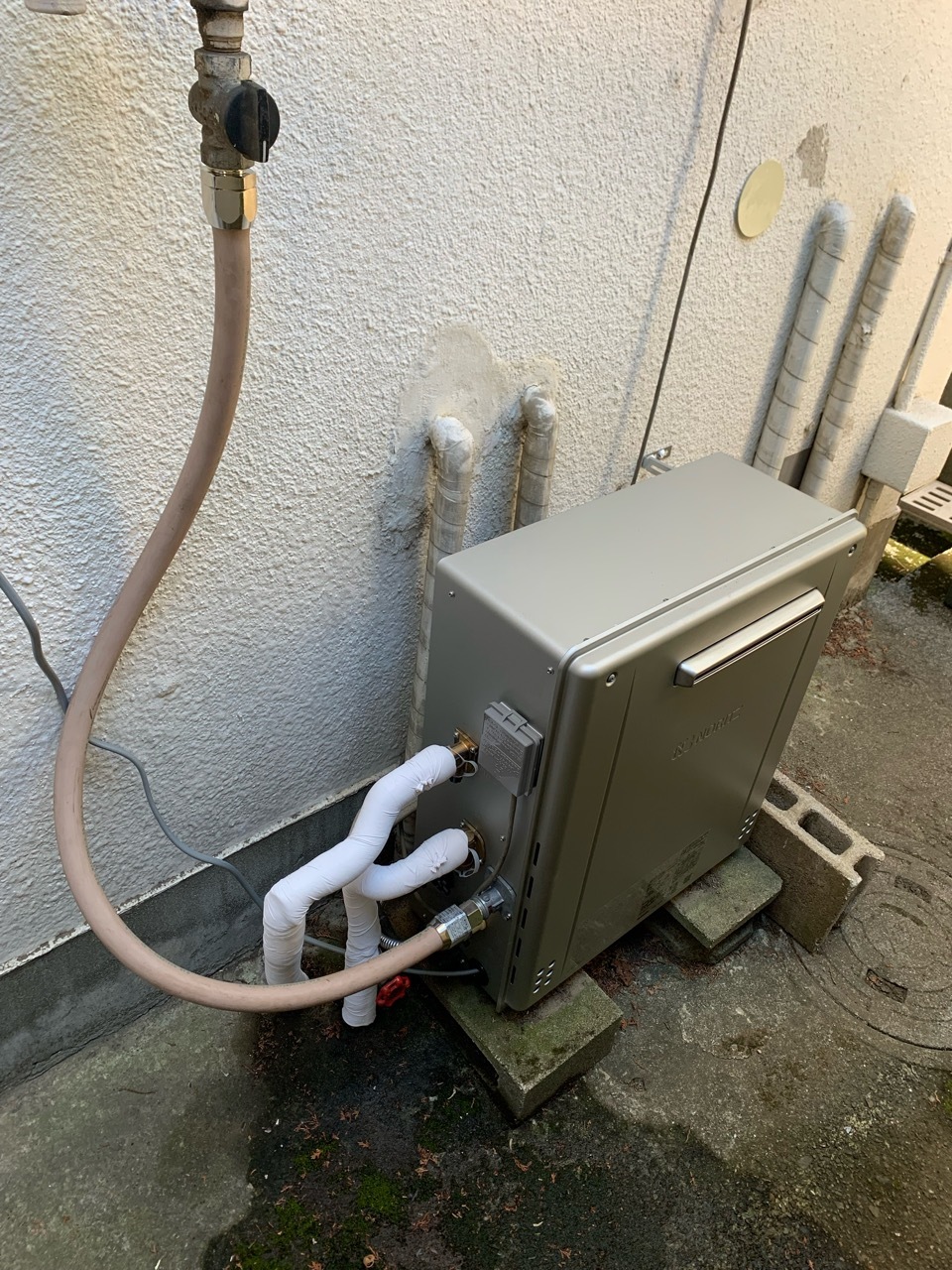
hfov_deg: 53.1
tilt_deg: -36.4
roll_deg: -7.3
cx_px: 476
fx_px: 953
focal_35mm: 26
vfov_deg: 67.3
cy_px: 635
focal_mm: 4.25
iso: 64
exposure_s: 1/121
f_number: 1.8
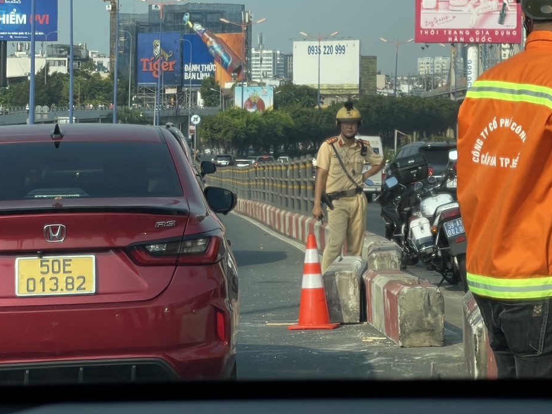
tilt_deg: +5.0
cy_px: 35
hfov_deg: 14.0
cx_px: 475
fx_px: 2233
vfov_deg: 10.5
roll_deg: +0.6
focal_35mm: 140
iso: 20
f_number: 2.2
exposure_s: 1/479
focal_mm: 7.5
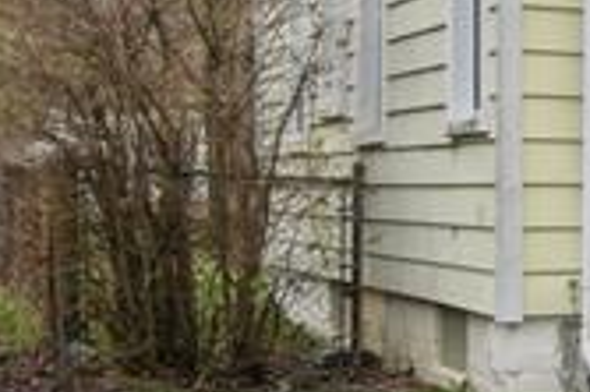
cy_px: 215
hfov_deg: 11.3
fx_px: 1655
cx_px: 1795
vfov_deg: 13.5
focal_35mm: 101
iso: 100
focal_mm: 11
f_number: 8
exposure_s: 1/200
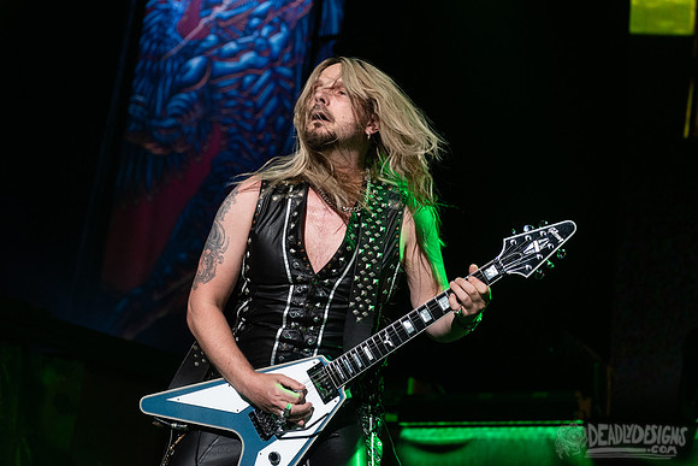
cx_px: 349
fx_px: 1788
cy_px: 159
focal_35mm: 92
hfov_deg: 22.1
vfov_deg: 14.8
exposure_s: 1/800
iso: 1600
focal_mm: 70
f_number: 4
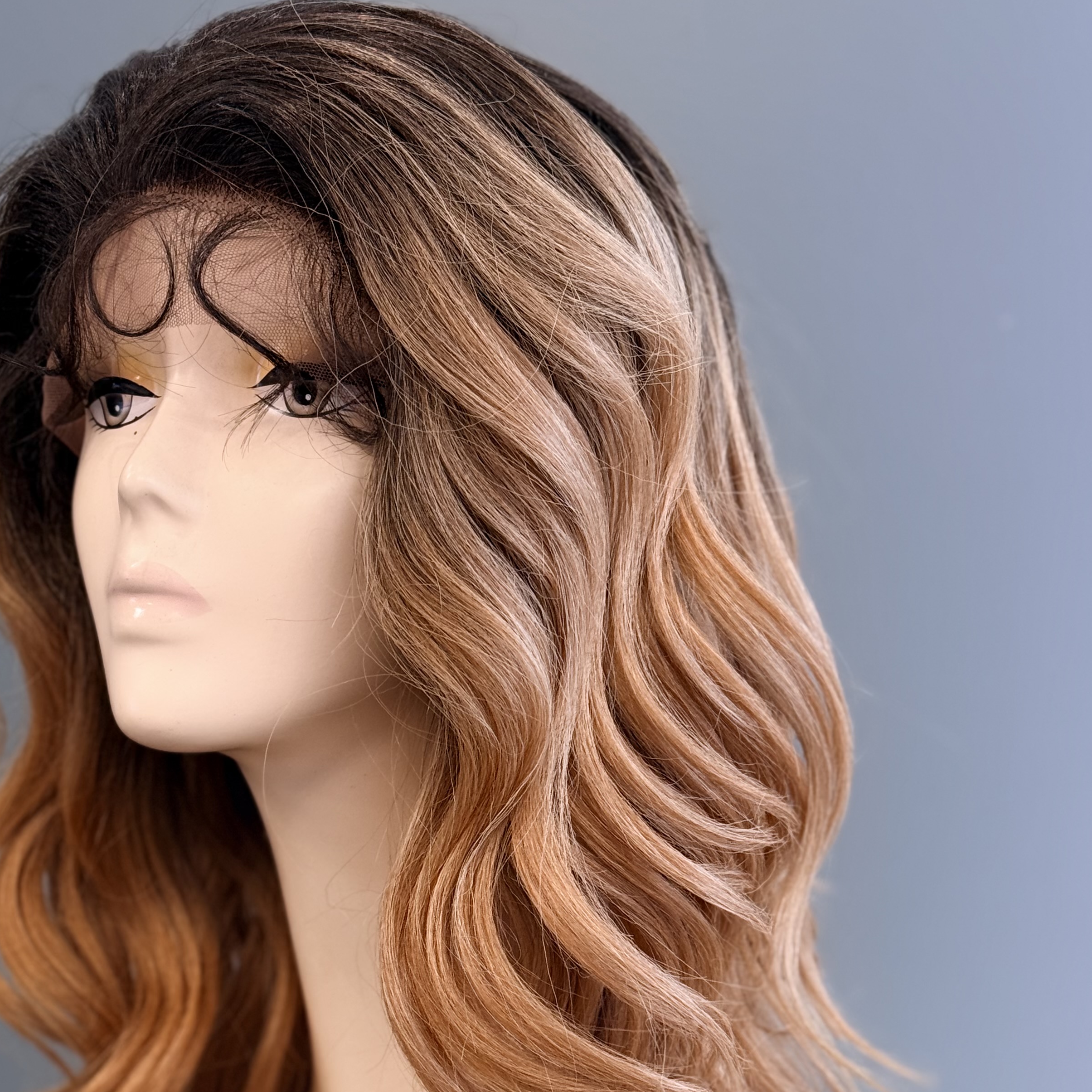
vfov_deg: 24.0
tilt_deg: -6.6
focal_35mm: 71
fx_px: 2534
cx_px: 447
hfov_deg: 24.3
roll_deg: +0.4
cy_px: 830
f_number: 1.78
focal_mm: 6.76
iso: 80
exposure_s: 1/50
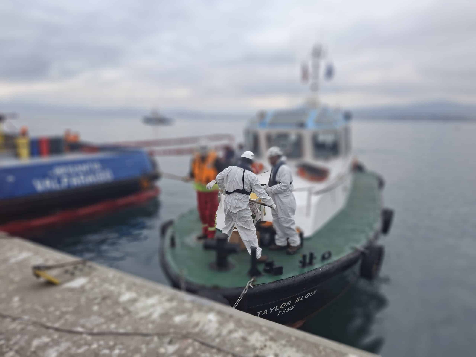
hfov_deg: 69.4
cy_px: 178
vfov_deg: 54.9
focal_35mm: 25
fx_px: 344
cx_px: 238
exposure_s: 1/526
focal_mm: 4.69
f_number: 1.8
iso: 25
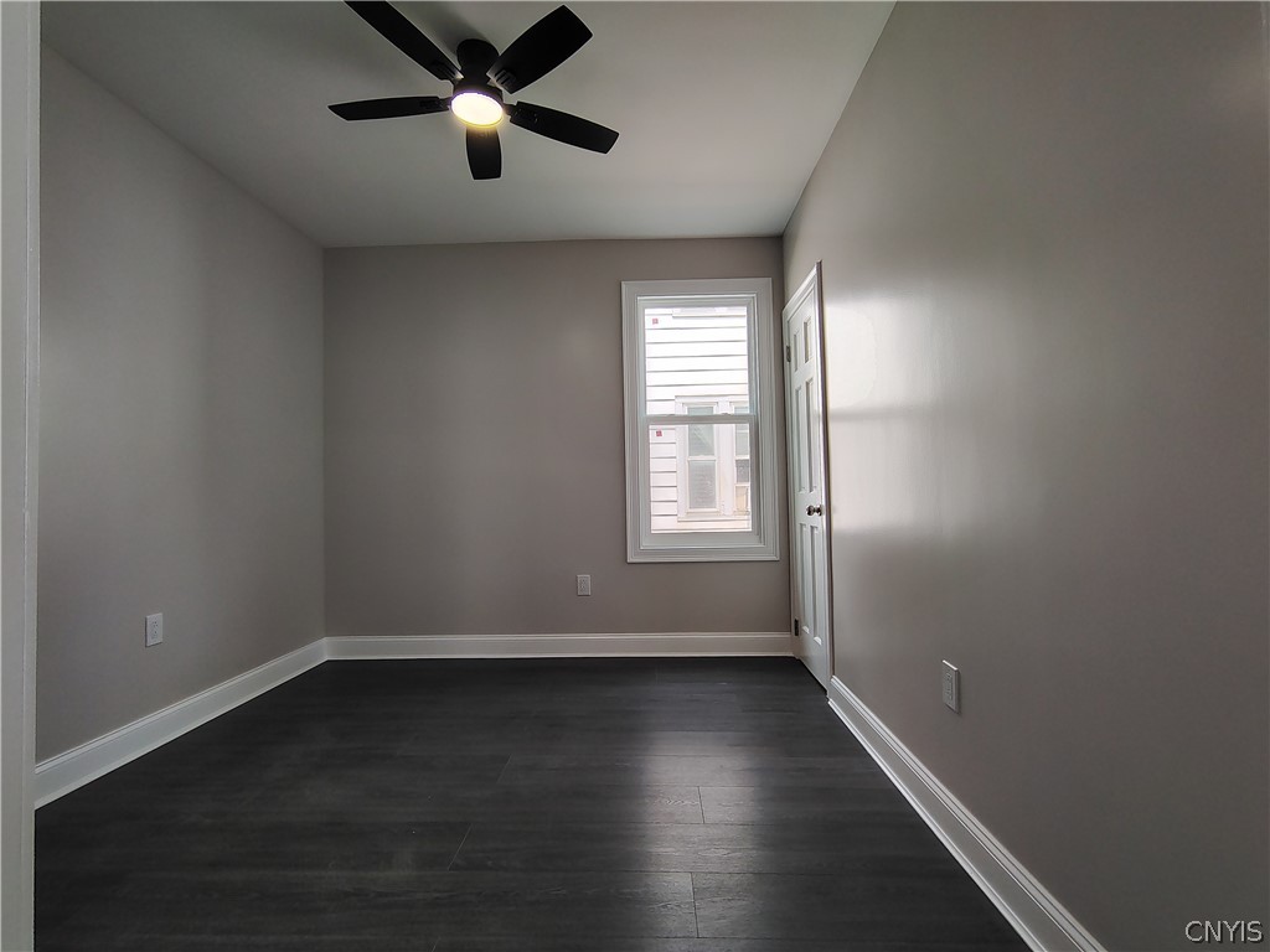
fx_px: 587
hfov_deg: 94.5
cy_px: 476
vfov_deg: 78.1
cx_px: 635
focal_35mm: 16
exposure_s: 1/120
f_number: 2.2
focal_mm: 2.13
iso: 191
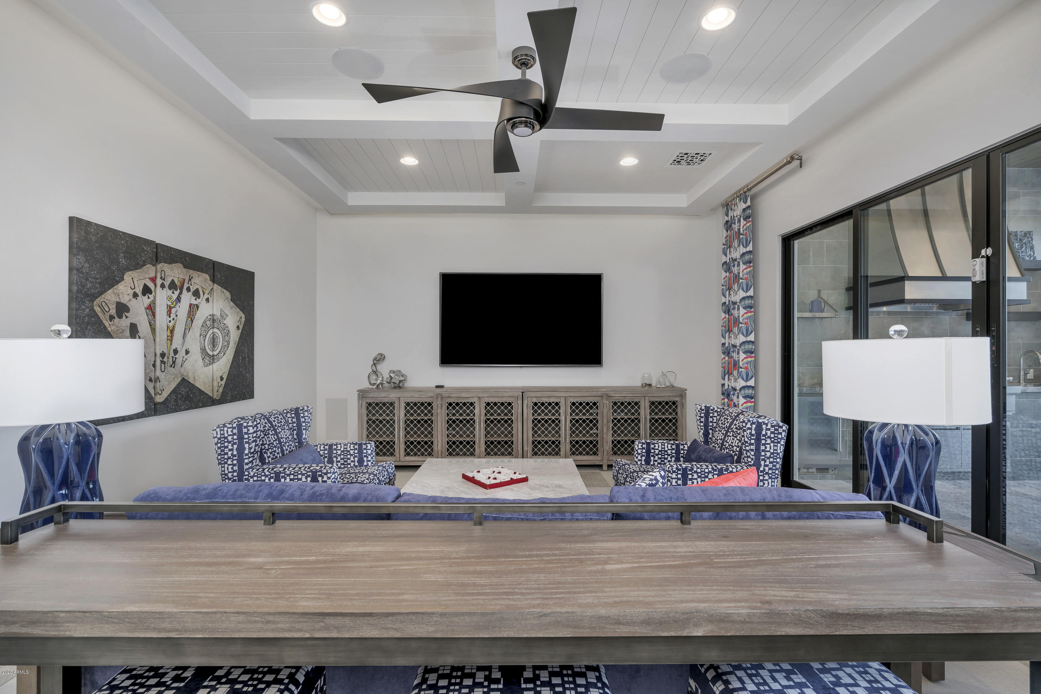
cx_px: 520
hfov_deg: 96.7
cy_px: 347
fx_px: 463
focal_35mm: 16
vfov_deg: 73.7
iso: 100
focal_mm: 16
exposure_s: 1/1.67
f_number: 8
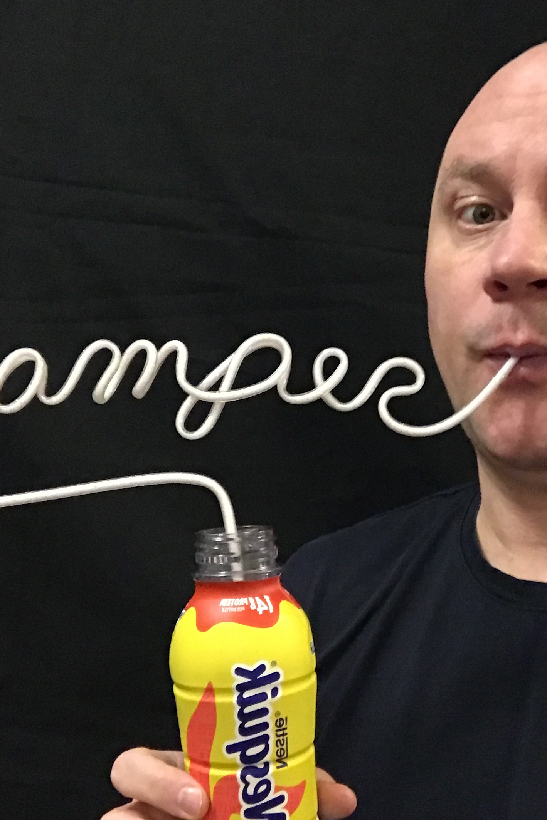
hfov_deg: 28.0
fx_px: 1094
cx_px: 309
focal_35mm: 48
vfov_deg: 41.1
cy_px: 418
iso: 320
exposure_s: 1/15
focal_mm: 2.87
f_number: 2.2
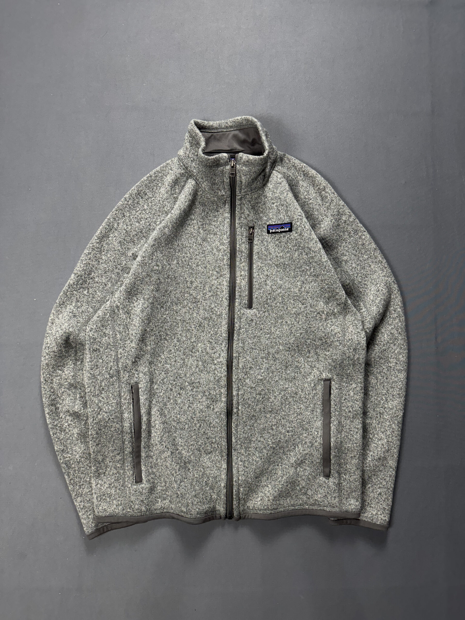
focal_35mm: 24
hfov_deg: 56.8
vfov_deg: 71.6
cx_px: 232
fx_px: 430
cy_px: 310
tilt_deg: -86.9
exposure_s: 1/120
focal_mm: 6.76
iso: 200
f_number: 1.78
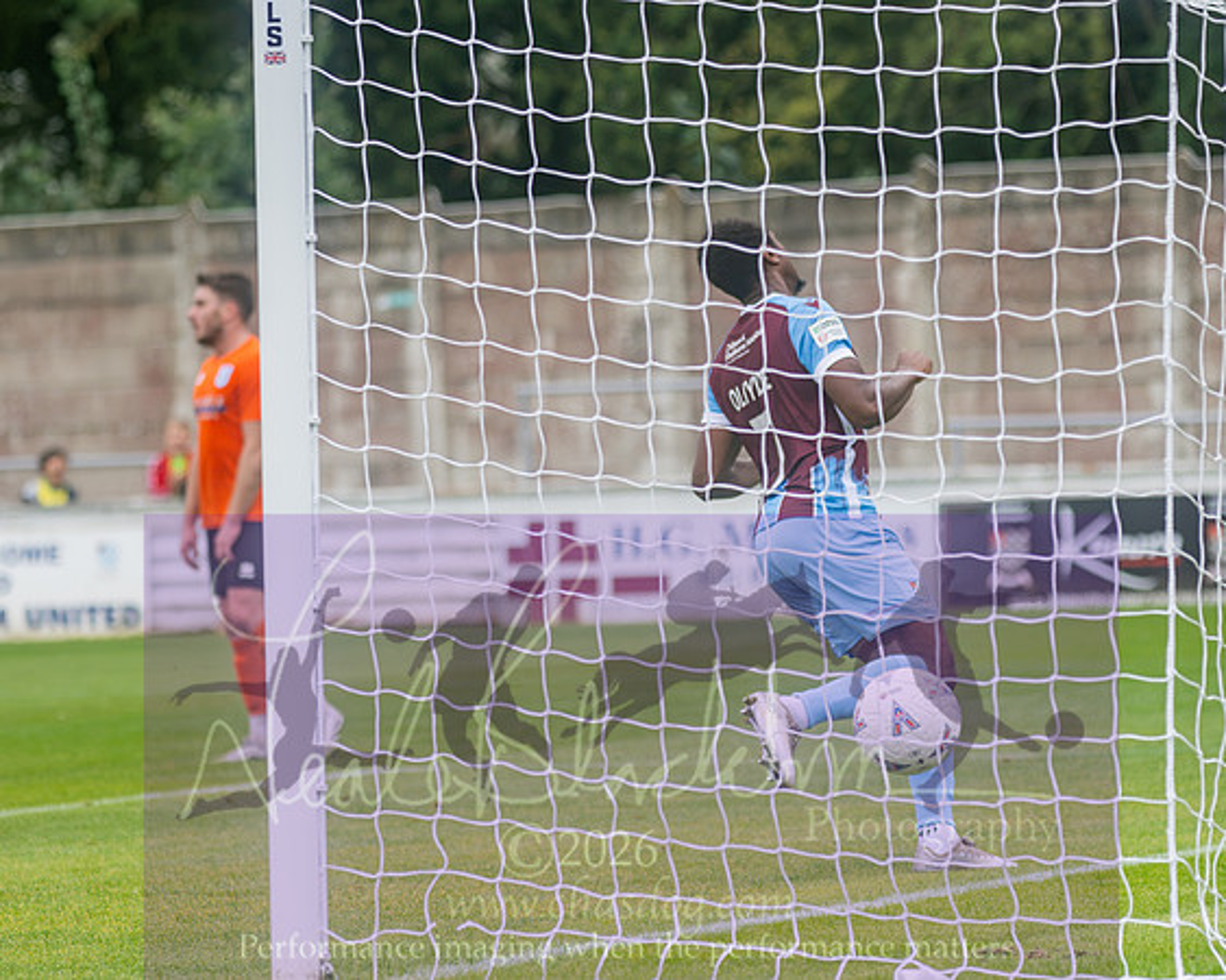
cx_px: 723
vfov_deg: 5.9
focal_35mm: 262
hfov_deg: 7.4
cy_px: 491
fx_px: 9510
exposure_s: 1/1250
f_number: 2.8
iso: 360
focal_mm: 155
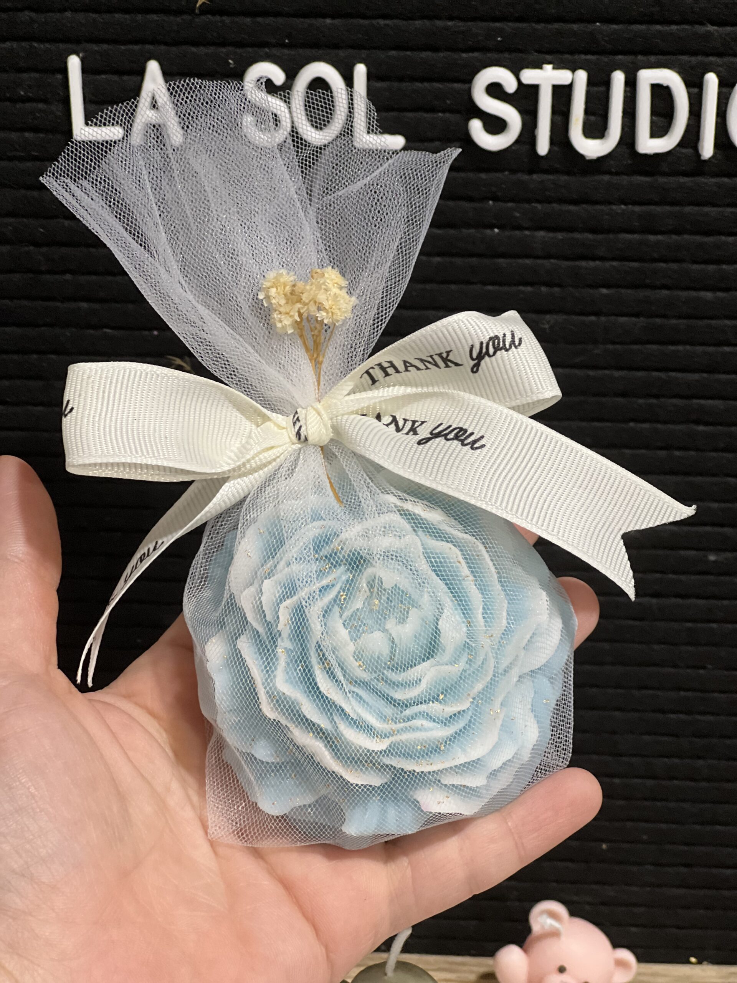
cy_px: 492
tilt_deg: -28.0
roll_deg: +0.4
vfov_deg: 25.3
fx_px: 2186
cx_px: 368
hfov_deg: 19.1
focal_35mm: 77
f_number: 2.8
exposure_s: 1/33
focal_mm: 9
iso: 250
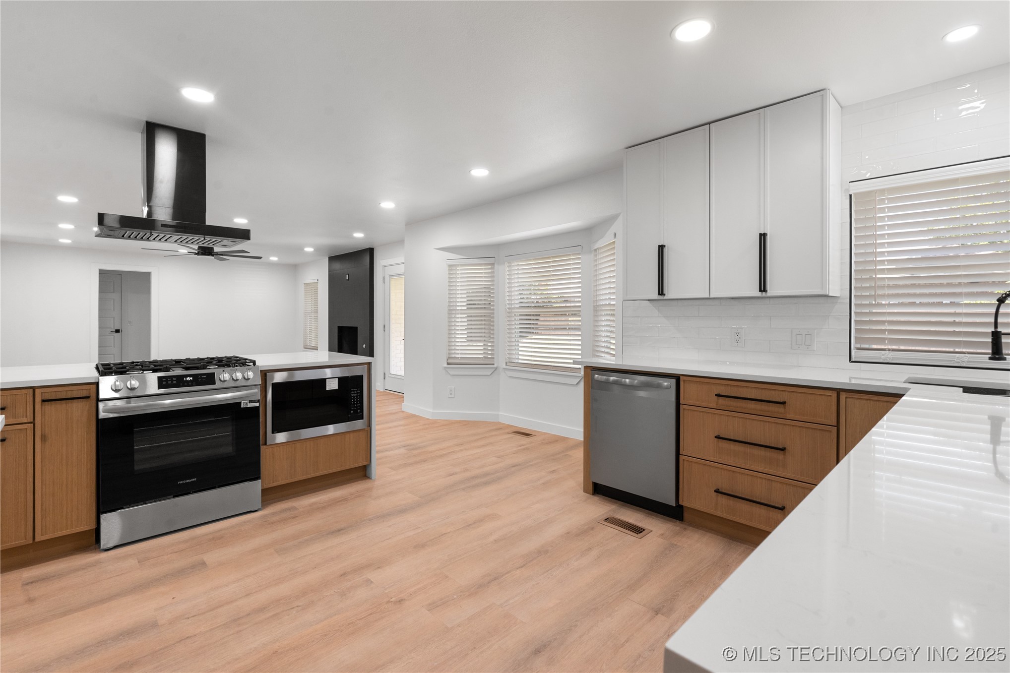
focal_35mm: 16
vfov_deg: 73.7
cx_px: 505
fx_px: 449
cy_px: 336
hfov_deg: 96.7
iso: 400
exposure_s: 1/25
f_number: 9
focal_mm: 16
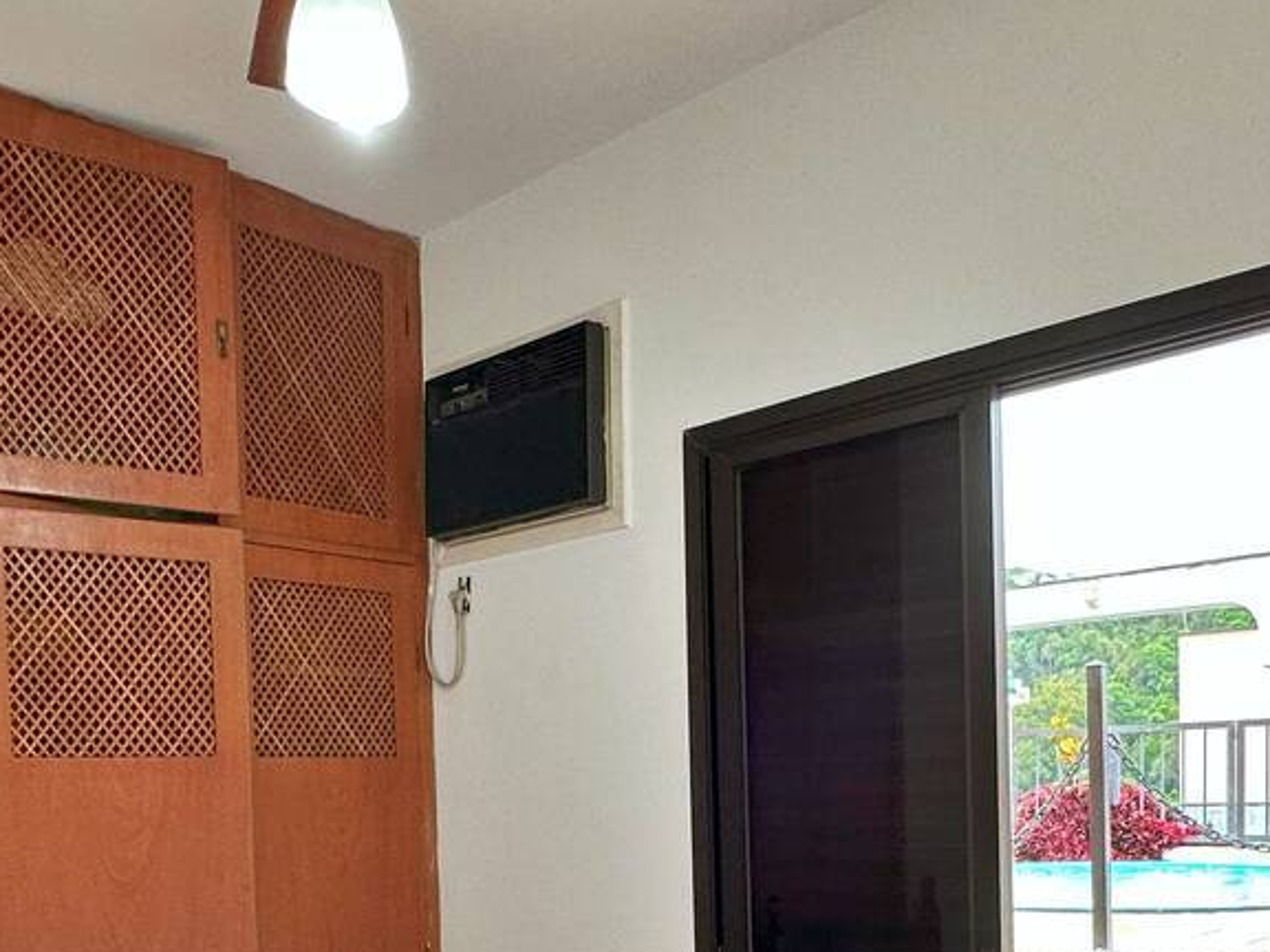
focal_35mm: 35
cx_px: 661
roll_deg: +1.5
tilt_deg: -1.9
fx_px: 1284
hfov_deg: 52.6
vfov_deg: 38.3
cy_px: 833
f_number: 2.2
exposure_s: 1/120
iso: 100
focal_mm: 2.22
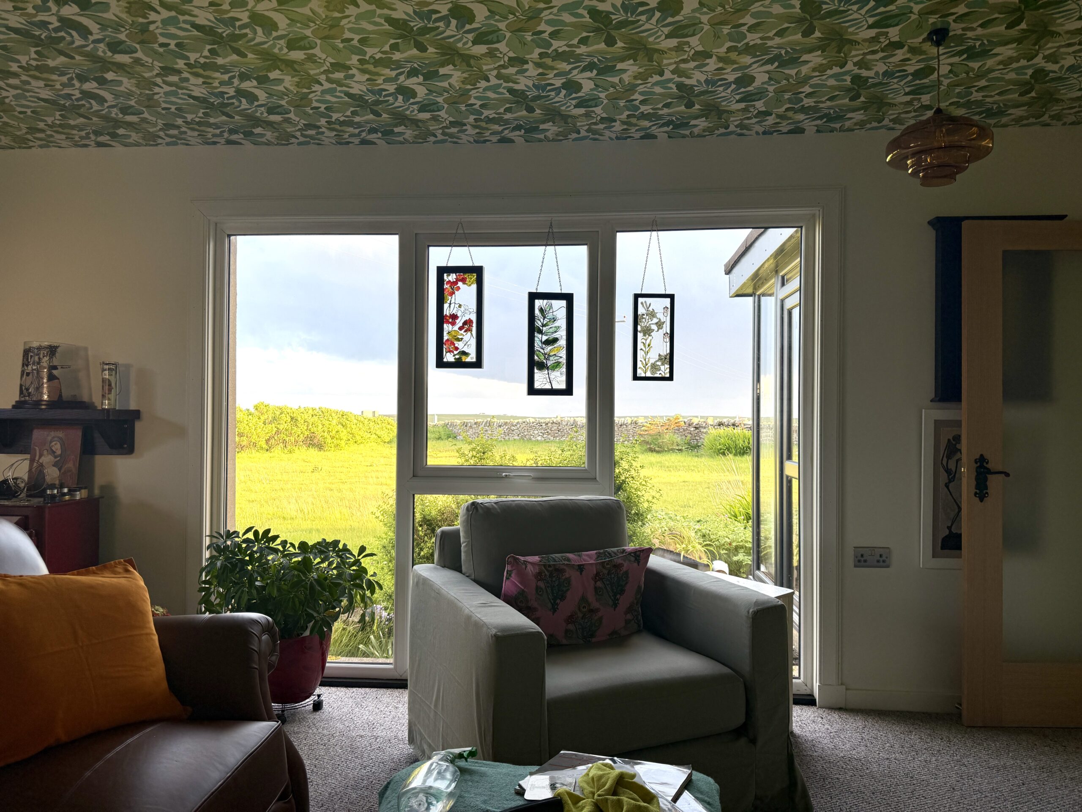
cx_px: 541
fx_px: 750
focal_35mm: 24
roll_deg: -0.9
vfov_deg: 56.8
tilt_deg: +2.0
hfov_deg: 71.6
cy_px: 406
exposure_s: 1/197
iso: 80
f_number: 1.78
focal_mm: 6.76
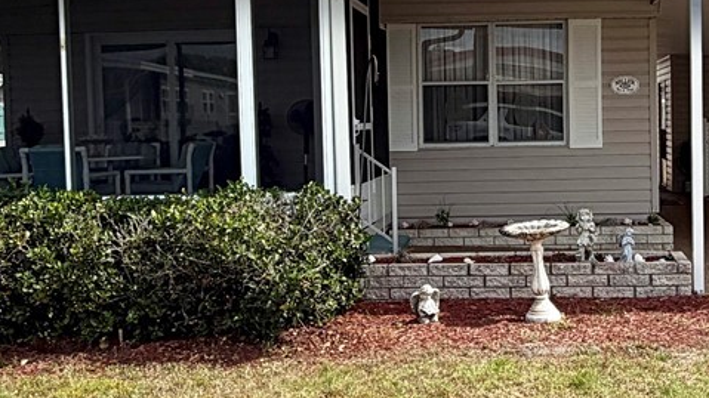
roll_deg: +0.9
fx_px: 958
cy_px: 158
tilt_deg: -1.8
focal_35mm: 51
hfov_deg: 40.0
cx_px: 484
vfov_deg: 23.4
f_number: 2.2
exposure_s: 1/1189
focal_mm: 2.22
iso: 20
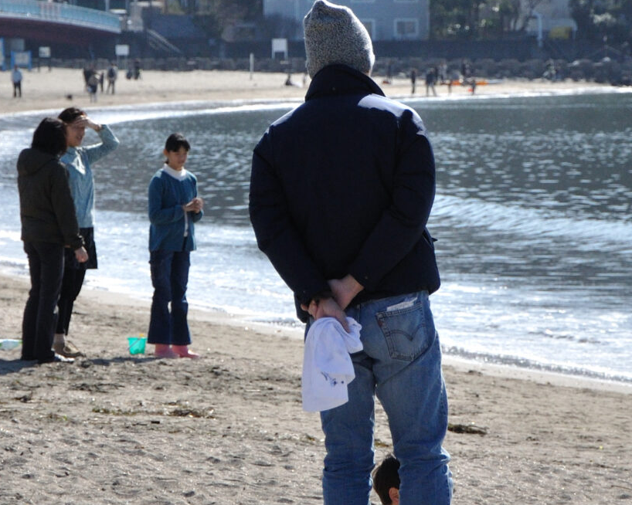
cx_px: 341
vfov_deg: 4.4
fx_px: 6583
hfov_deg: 5.5
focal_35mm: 352
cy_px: 175
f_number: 5.3
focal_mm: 80
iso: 640
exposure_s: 1/4000
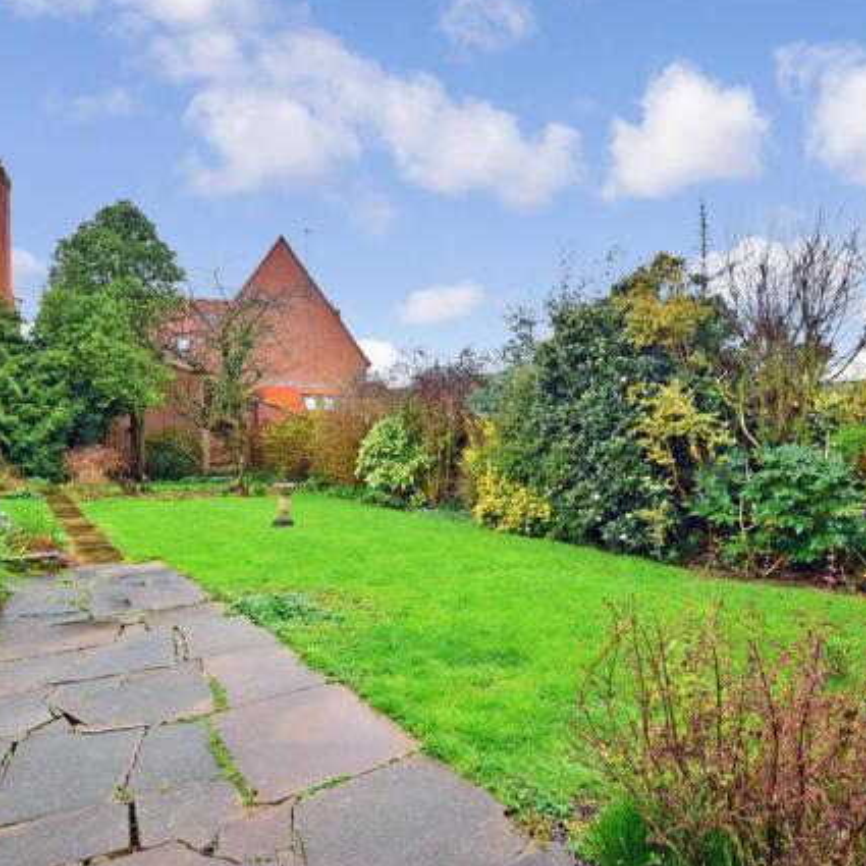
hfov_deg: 70.4
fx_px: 613
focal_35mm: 22
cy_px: 435
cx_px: 454
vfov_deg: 70.5
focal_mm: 11
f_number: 11
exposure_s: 1/30
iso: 400
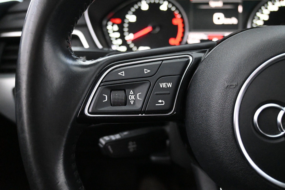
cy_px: 95
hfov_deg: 58.3
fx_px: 255
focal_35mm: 32
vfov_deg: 40.8
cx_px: 142
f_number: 4
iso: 10000
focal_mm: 21.5
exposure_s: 1/30
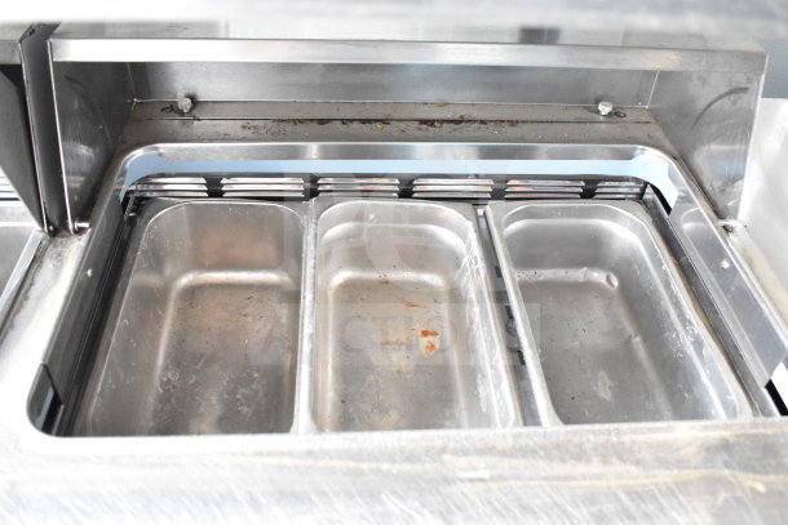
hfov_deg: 59.5
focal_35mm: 32
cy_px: 262
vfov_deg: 41.7
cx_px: 394
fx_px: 690
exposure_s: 1/125
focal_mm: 21
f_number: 5.6
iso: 6400
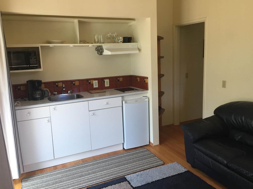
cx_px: 126
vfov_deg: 48.2
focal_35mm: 29
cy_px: 94
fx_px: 212
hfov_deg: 61.7
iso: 32
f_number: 2.2
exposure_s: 1/30
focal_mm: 4.15
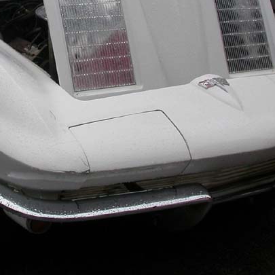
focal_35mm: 85
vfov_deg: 20.0
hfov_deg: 20.1
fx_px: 764
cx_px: 43
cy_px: 31
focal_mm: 7.85
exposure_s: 1/230
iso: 100
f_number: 5.3
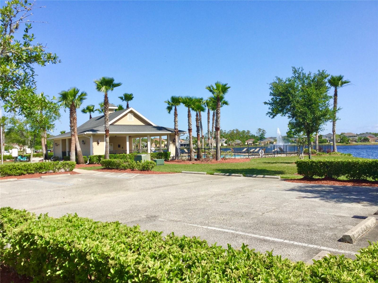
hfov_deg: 58.4
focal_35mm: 31
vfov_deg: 45.4
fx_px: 339
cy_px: 142
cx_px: 189
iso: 25
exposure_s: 1/1314
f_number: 2.4
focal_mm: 3.3
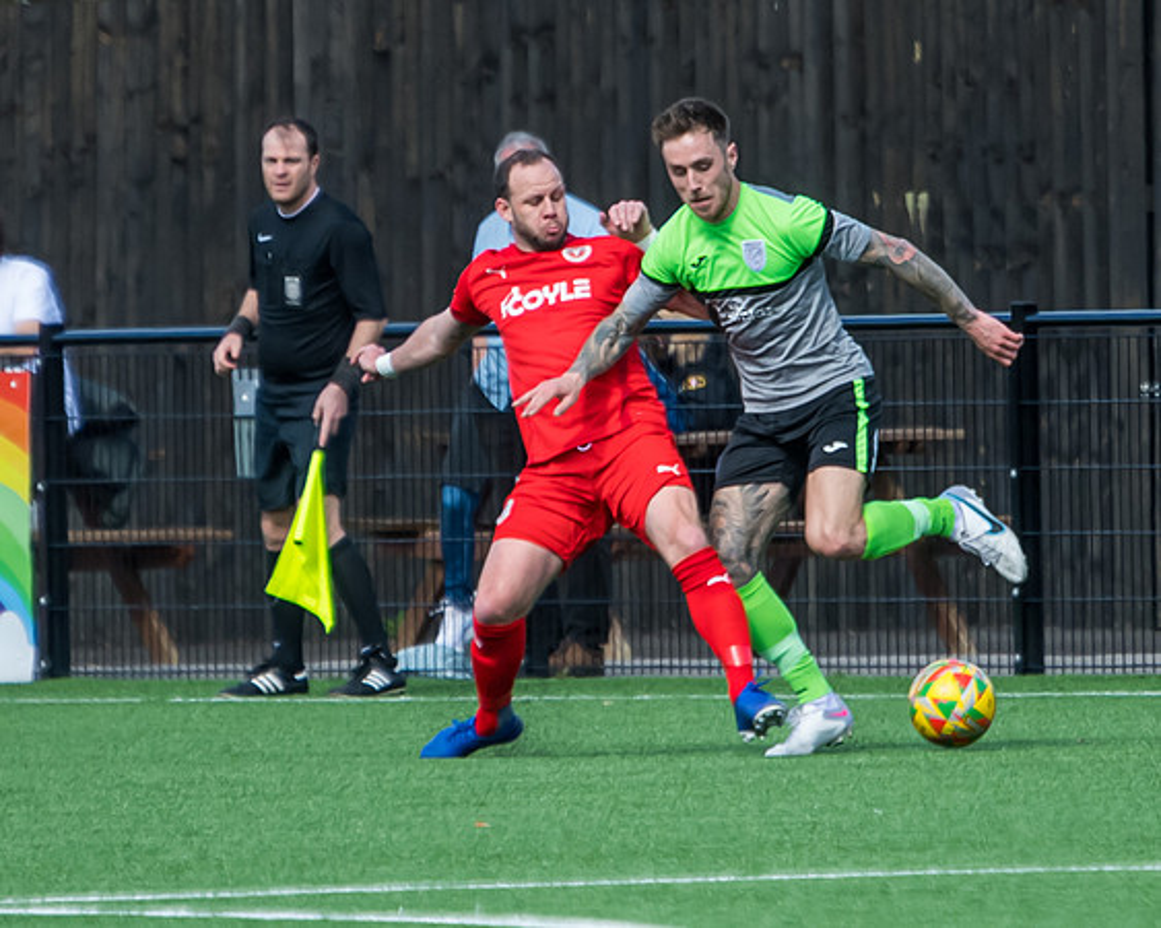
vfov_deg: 1.6
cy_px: 753
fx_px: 32994
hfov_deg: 2.0
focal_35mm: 961
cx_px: 819
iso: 400
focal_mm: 280
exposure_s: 1/1600
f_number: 4
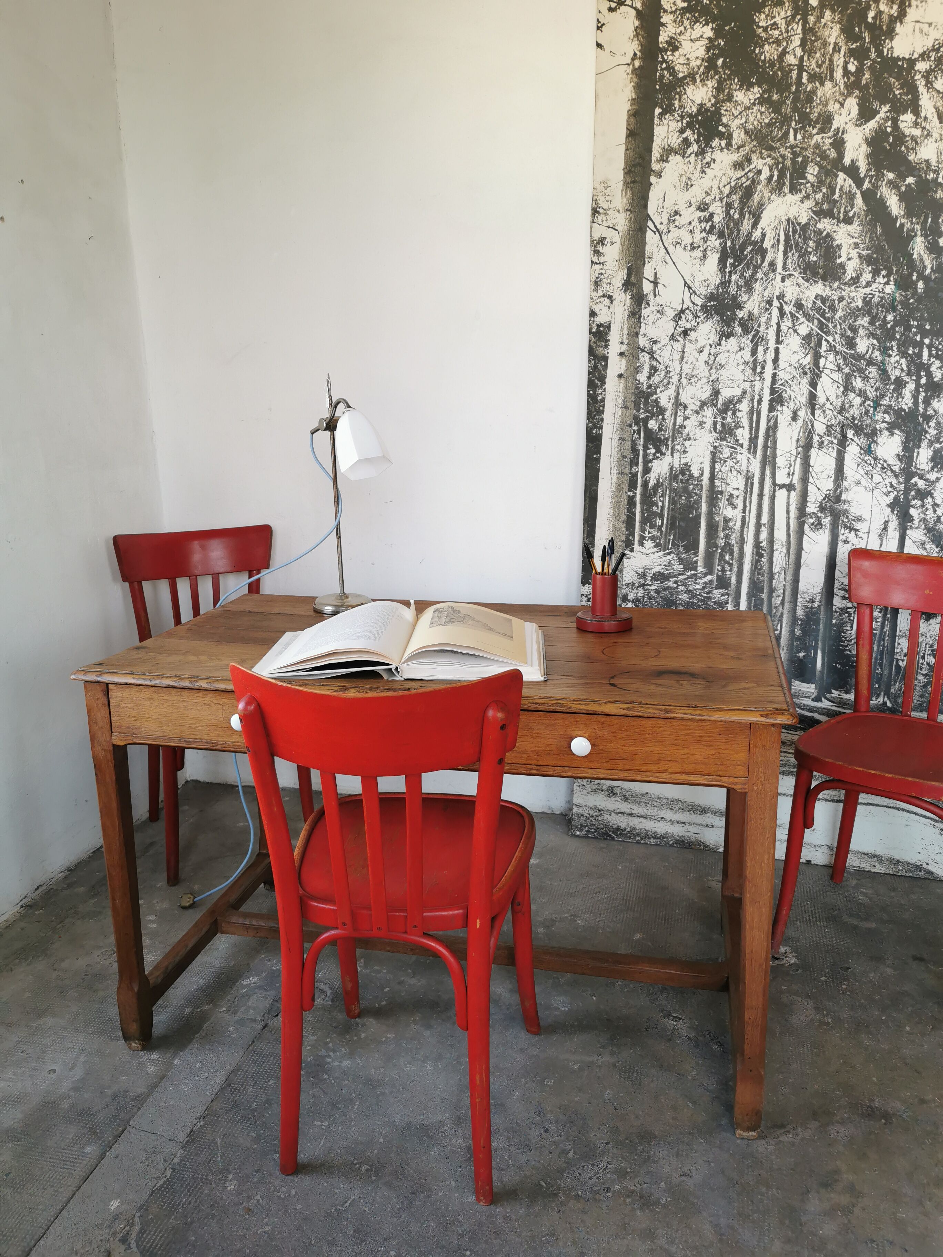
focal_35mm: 27
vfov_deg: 65.3
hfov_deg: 51.4
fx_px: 981
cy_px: 628
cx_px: 472
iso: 80
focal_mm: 5.56
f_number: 1.6
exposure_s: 1/100
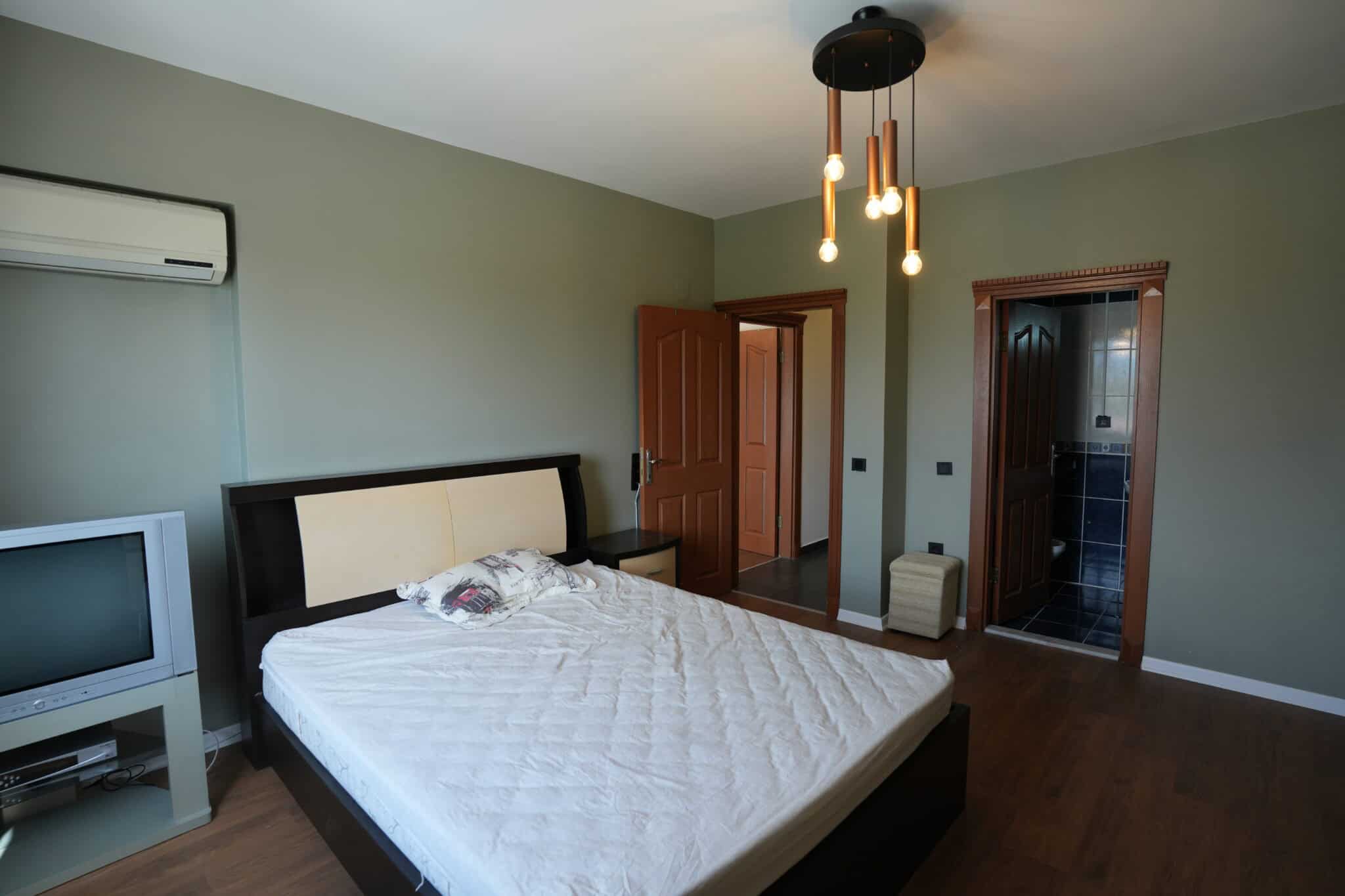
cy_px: 448
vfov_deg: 70.4
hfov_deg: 93.3
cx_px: 672
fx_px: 635
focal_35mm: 17
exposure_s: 1/160
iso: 400
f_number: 4
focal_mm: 17
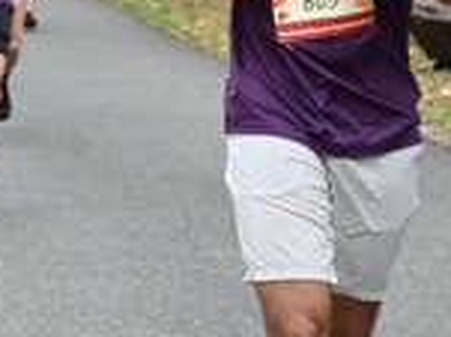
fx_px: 3189
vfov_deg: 6.0
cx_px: 179
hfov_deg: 8.1
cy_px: -94
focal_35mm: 245
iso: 640
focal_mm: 70
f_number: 6
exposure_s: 1/125
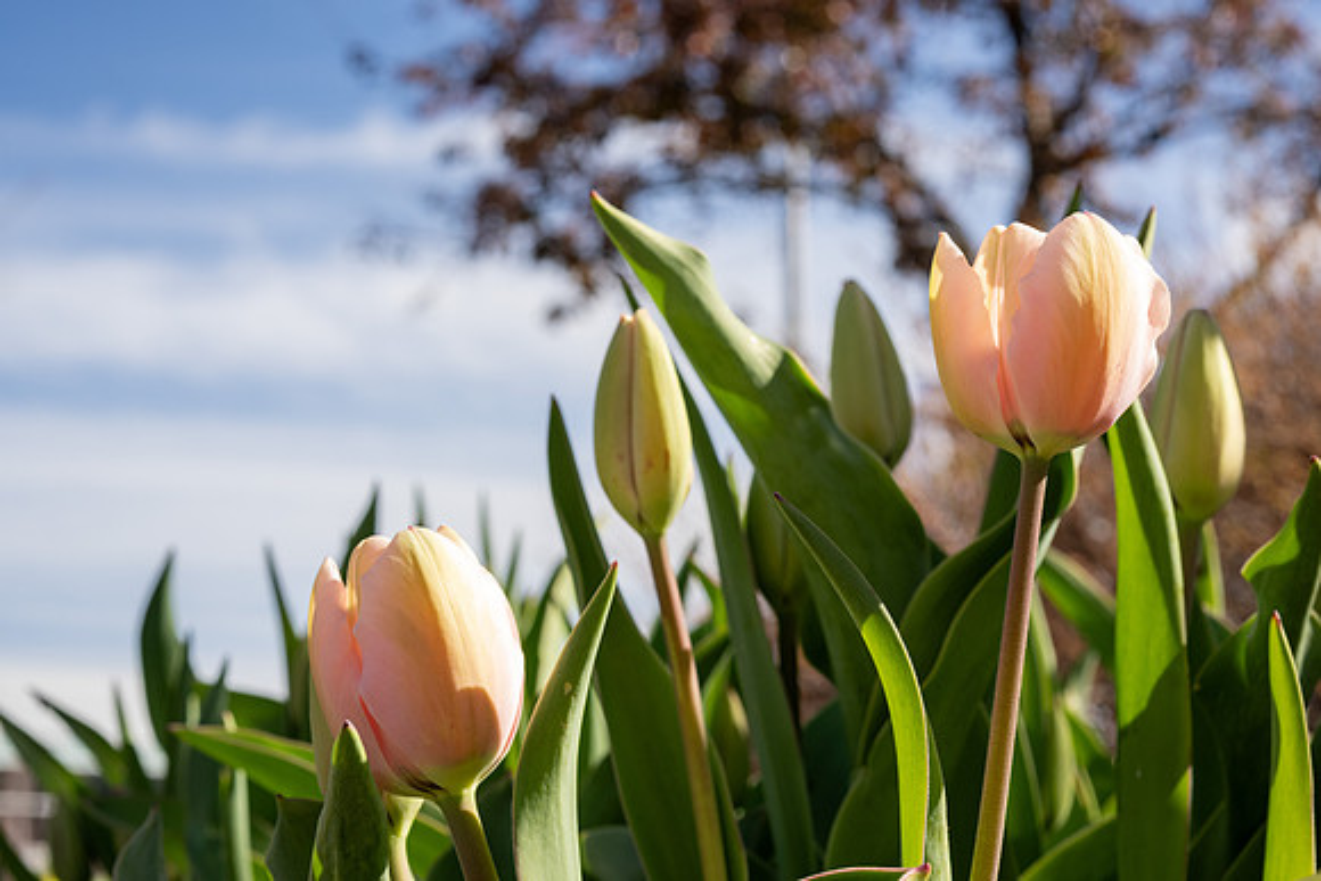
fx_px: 2202
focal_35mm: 60
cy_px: 440
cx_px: 660
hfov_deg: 33.4
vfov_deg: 22.6
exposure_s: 1/320
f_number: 11
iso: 320
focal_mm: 60
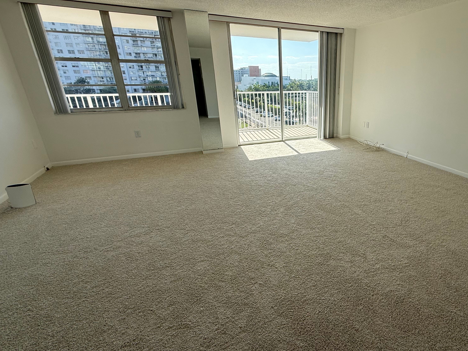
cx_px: 310
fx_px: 257
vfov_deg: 68.7
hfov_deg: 82.0
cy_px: 170
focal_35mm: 19
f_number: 2.2
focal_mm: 2.22
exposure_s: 1/1017
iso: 50
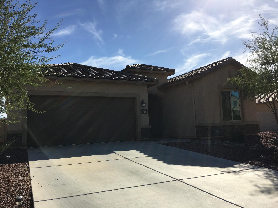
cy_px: 104
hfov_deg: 61.7
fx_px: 233
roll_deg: +2.8
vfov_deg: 48.2
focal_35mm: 29
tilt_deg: +4.8
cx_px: 139
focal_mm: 4.15
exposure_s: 1/2564
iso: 25
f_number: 2.2
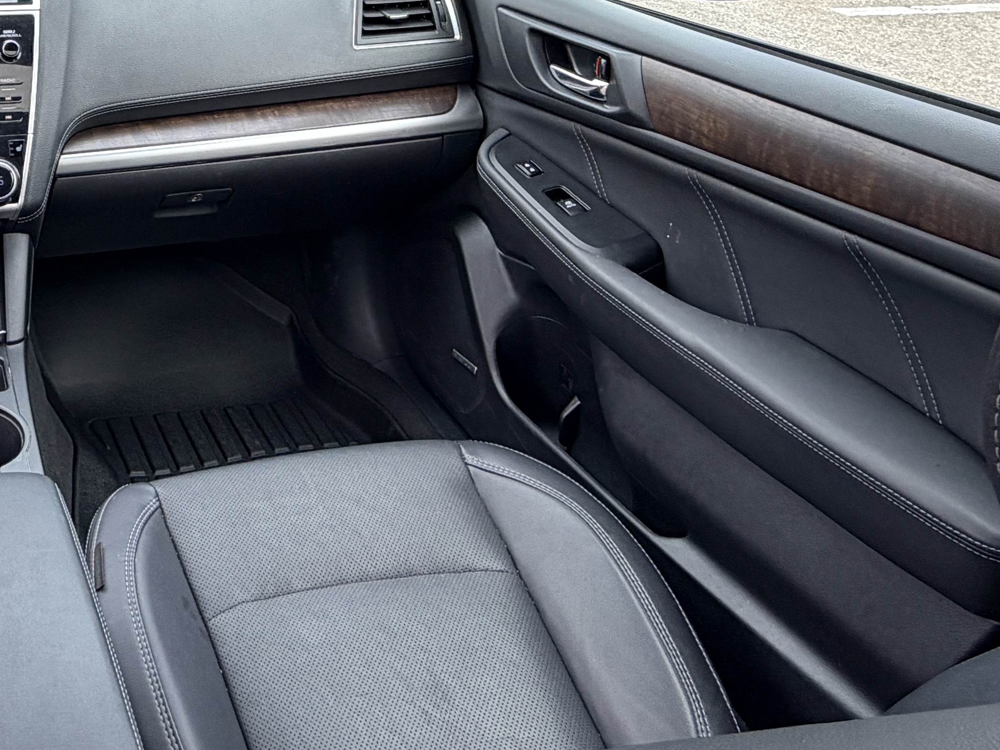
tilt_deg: -14.4
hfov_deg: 43.4
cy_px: 12
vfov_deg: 33.8
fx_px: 1127
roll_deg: -1.9
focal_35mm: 39
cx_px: 84
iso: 40
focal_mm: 2.22
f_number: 2.2
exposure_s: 1/139
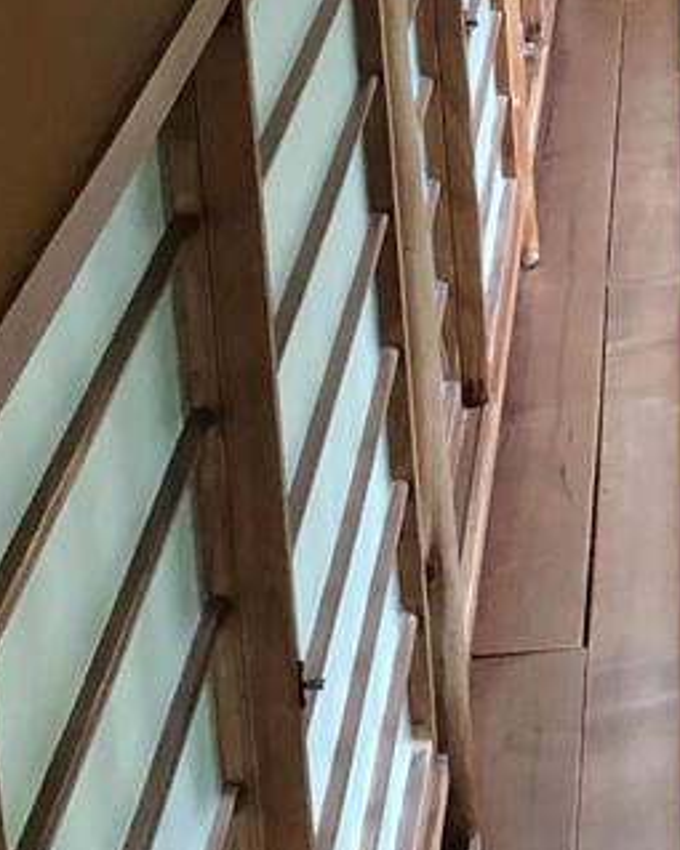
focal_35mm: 142
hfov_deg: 10.4
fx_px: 3574
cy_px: 16
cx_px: 1115
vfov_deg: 13.4
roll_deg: +1.2
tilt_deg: -13.0
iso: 100
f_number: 1.8
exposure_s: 1/12
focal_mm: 3.99
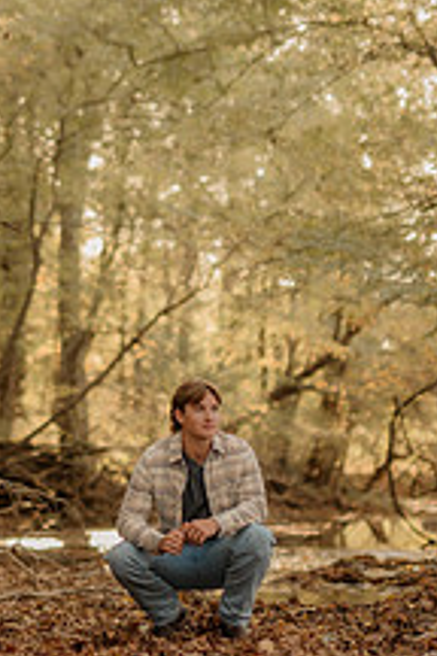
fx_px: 2840
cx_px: 152
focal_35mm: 156
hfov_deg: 8.8
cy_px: 267
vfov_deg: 13.2
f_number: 1.4
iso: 200
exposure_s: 1/250
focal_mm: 50
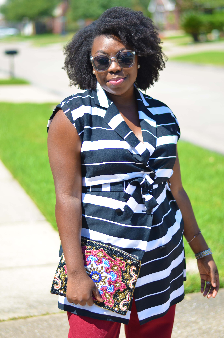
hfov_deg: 18.1
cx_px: 112
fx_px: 703
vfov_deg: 27.0
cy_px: 169
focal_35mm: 75
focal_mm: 50
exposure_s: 1/2000
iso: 100
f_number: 1.8
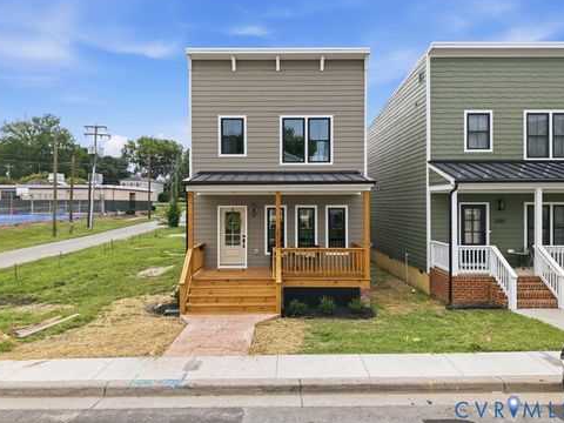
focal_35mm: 25
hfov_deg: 69.4
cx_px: 278
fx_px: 407
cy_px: 205
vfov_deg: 54.9
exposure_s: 1/160
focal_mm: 8.7
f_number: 1.8
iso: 400
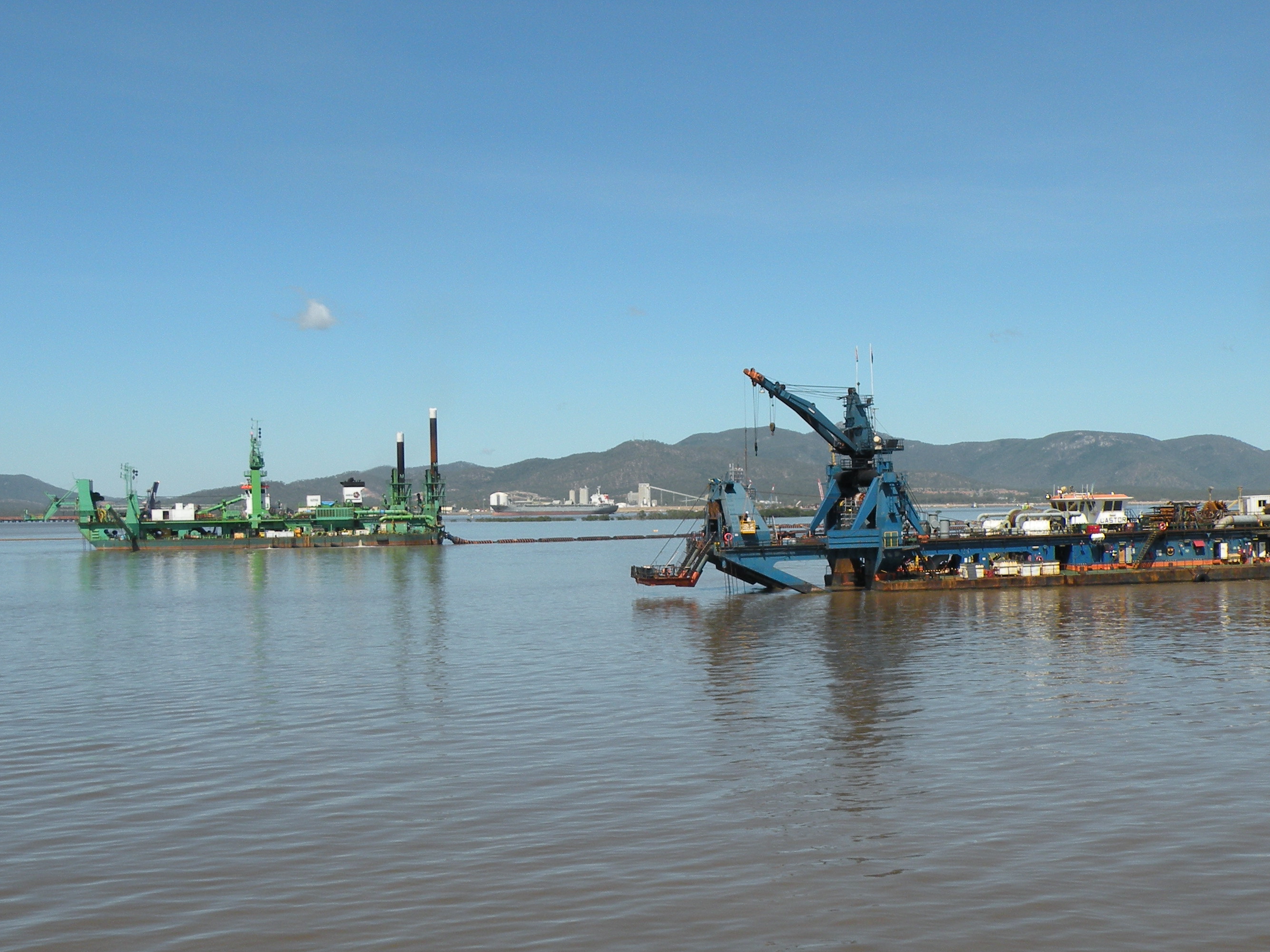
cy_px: 518
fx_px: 1651
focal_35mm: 45
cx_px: 798
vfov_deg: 32.2
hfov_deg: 41.8
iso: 64
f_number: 4.5
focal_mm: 5.8
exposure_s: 1/1000
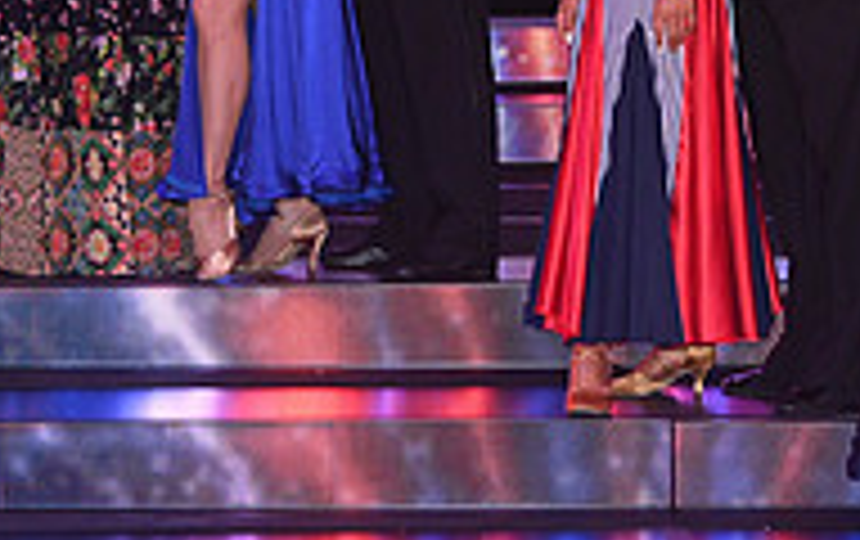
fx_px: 3990
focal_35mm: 170
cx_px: 522
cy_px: -236
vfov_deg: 7.6
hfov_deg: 12.3
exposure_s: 1/200
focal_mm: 55
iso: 2500
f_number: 5
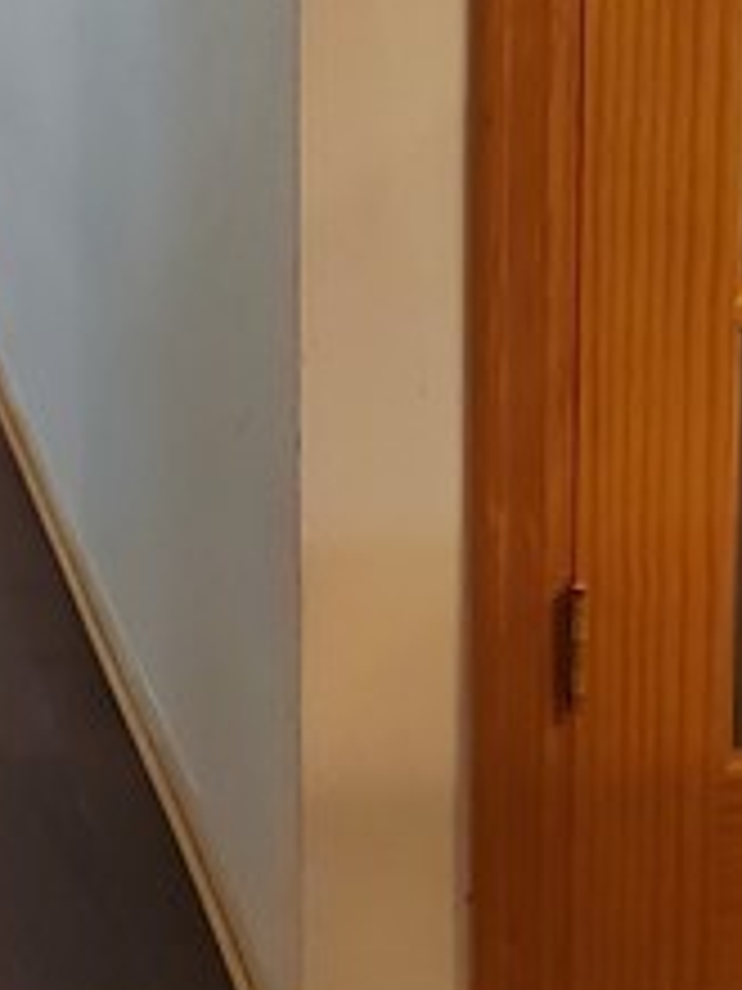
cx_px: -490
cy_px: -27
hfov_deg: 11.5
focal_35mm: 121
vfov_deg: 15.9
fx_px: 3458
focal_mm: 4.3
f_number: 1.5
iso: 250
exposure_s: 1/39
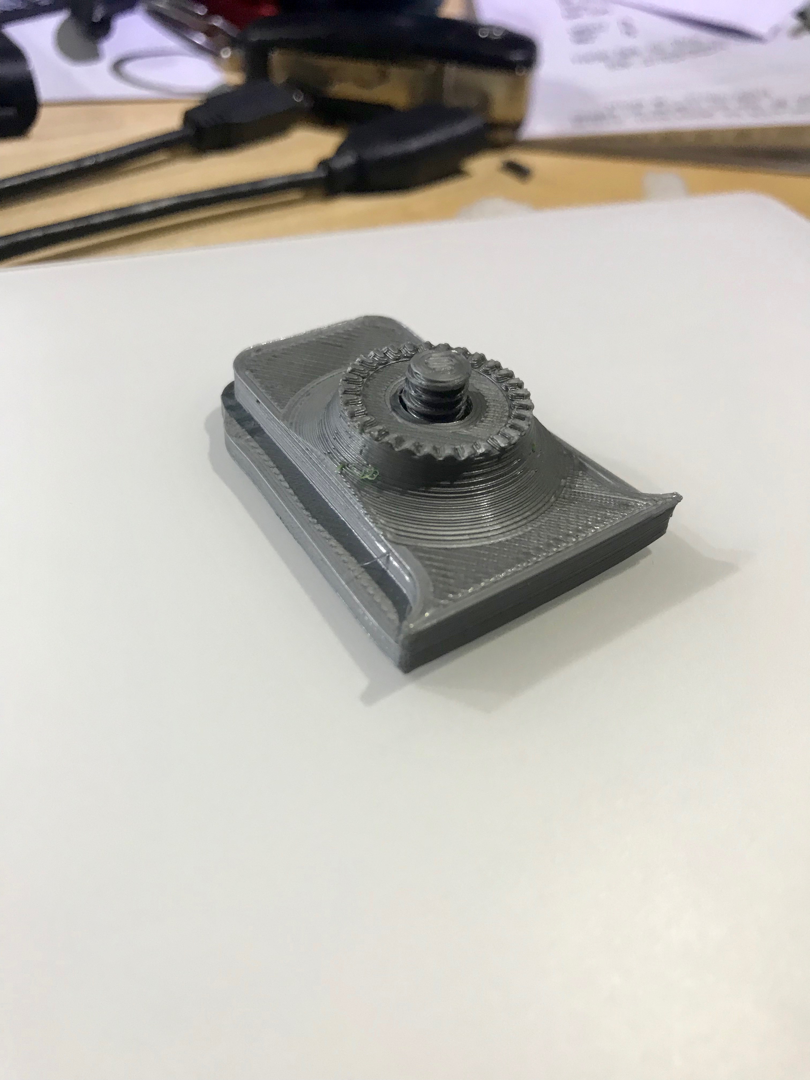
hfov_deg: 49.7
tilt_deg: -39.8
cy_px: 540
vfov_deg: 63.4
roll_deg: -6.4
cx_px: 405
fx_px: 874
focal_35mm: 28
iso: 32
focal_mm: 3.99
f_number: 1.8
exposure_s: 1/33
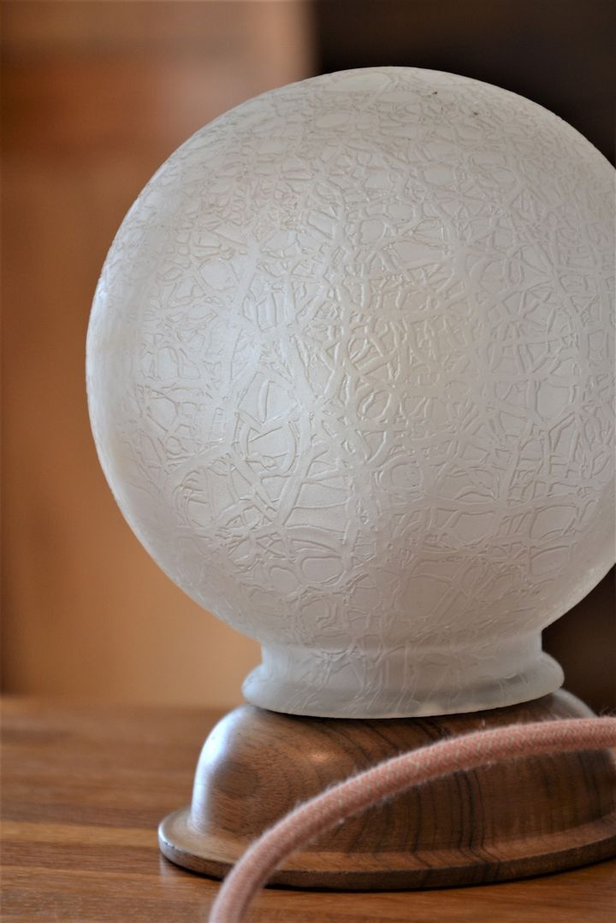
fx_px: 4042
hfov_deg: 8.7
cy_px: 462
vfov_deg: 13.0
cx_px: 308
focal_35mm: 158
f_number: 5.6
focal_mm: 105
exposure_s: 1/125
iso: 450
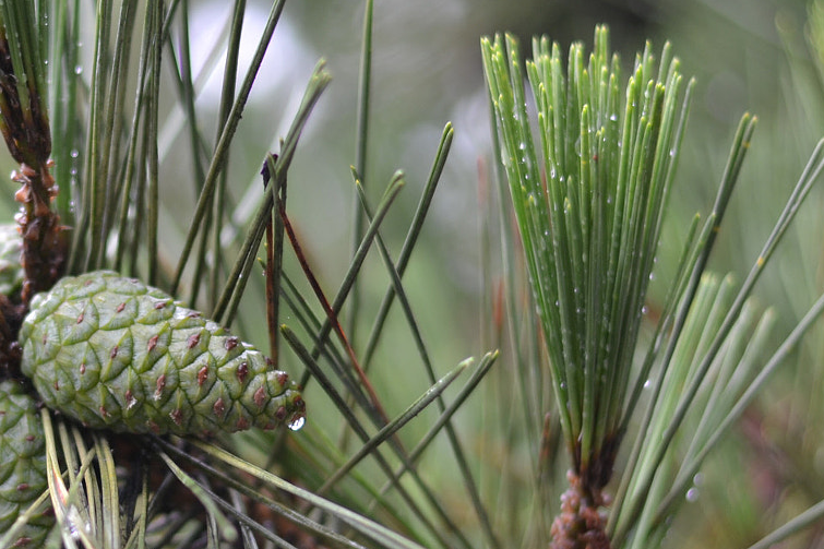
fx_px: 3638
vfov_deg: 8.6
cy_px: 309
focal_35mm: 159
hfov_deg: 12.8
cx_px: 105
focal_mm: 50
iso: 100
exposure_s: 1/200
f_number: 1.8
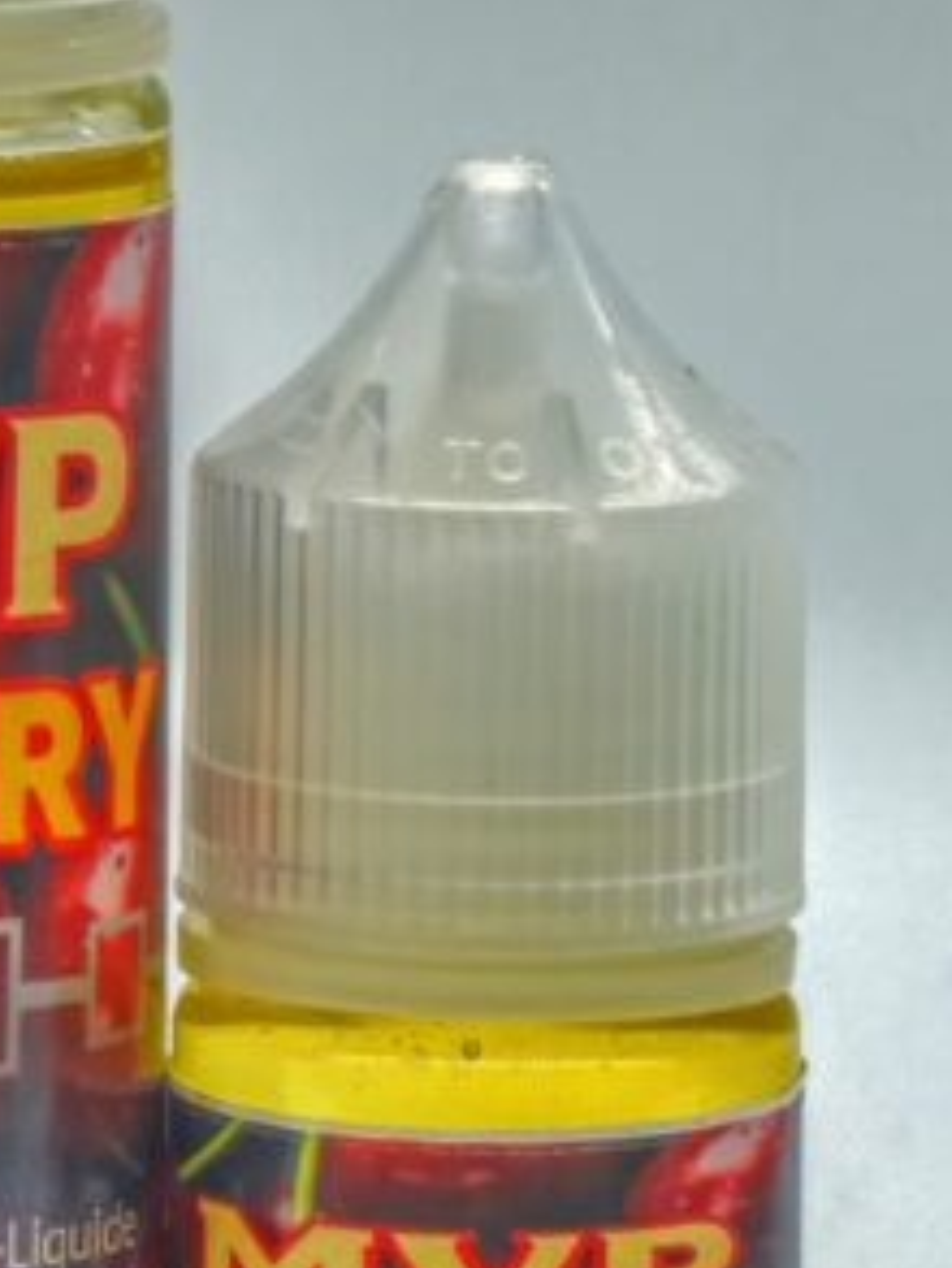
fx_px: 6486
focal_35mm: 177
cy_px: 684
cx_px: -294
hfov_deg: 8.3
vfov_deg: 11.2
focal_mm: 40
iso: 200
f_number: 8
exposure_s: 1/250
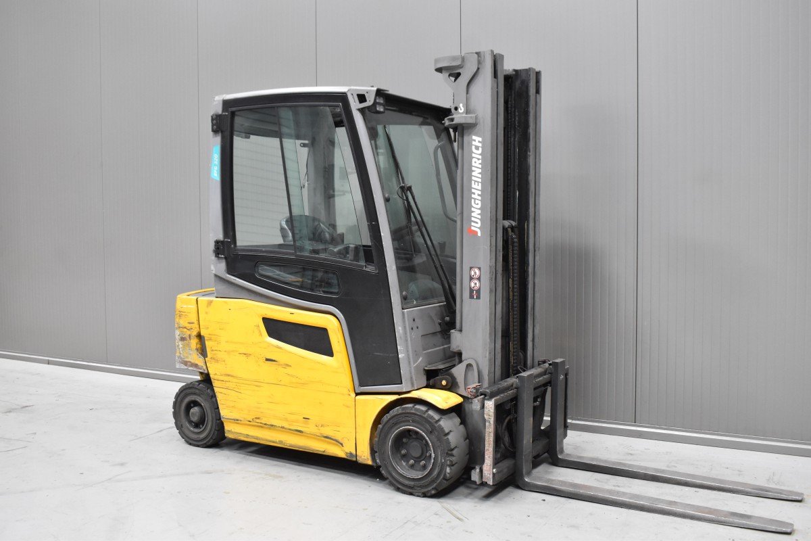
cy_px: 270
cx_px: 406
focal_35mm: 34
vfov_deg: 38.4
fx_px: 777
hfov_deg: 55.1
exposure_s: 1/25
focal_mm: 23
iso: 1600
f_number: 5
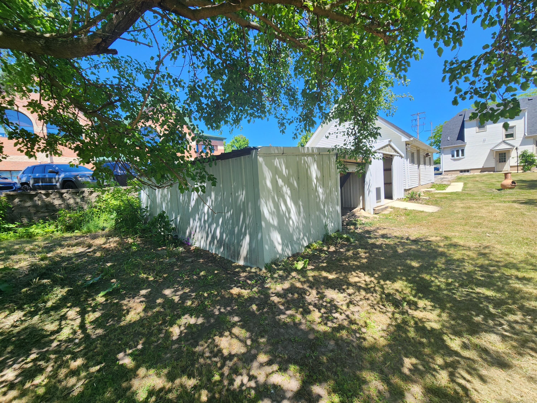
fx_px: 202
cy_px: 202
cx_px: 268
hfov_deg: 106.2
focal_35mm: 13
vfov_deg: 89.9
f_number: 2.2
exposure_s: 1/556
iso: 50
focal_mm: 2.2
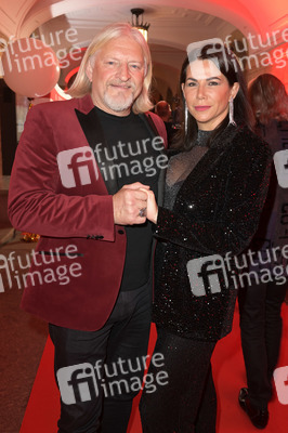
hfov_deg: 41.0
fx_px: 385
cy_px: 216
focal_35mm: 32
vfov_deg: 58.8
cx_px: 144
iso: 1000
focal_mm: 32
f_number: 5.6
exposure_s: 1/50
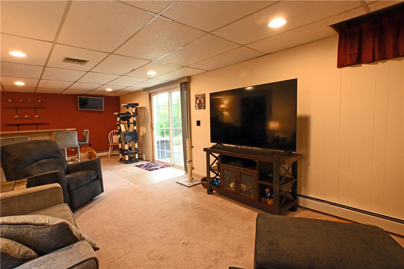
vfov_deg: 67.4
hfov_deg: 90.0
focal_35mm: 18
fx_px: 202
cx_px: 202
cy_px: 134
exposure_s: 1/15
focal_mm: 12
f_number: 10
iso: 1600
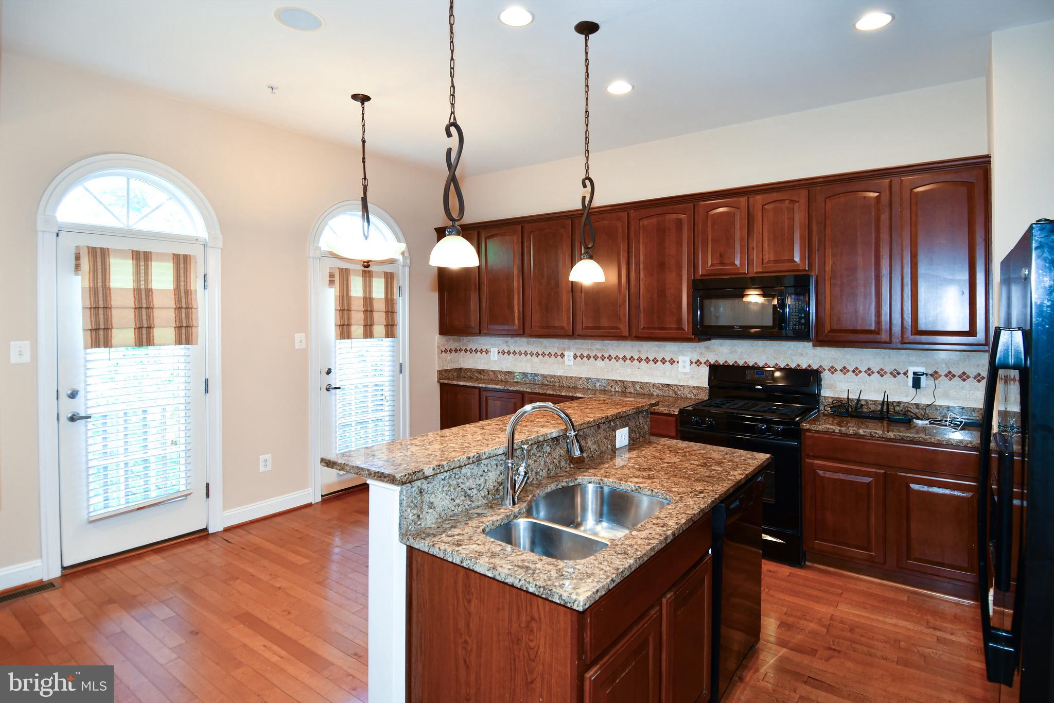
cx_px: 527
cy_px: 352
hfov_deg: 90.0
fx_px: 527
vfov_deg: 67.4
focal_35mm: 18
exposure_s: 1/60
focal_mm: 12
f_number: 4
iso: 400
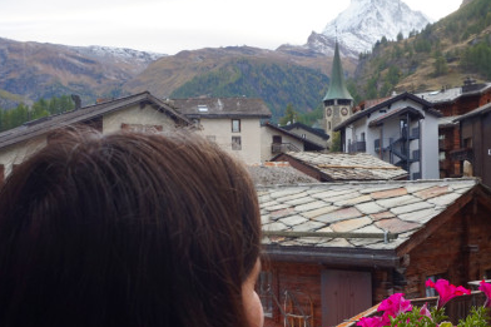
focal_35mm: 49
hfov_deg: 40.2
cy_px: 217
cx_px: 287
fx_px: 668
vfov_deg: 27.3
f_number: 7.1
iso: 100
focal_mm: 16
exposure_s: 1/80
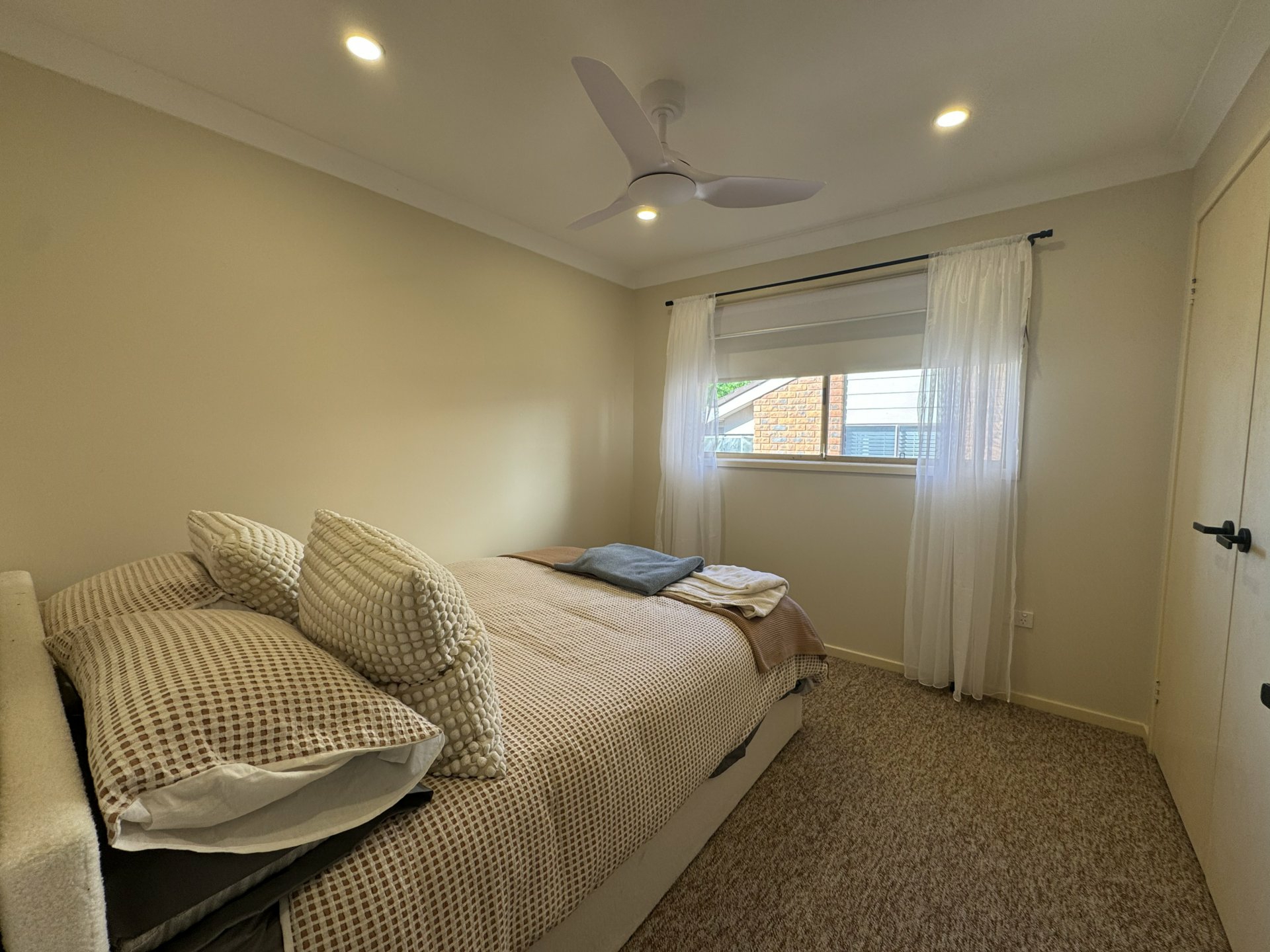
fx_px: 514
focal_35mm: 14
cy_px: 476
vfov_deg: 85.7
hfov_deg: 102.1
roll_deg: -0.1
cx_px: 635
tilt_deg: -4.3
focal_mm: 2.22
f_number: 2.2
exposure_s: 1/102
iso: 40
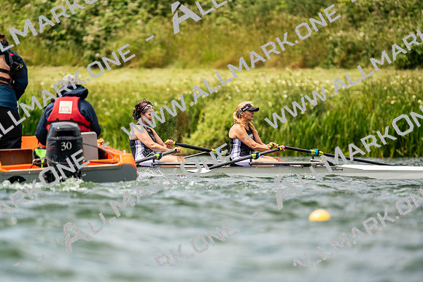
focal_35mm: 600
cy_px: 141
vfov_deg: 2.3
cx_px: 212
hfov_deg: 3.4
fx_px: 7051
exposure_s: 1/2000
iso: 400
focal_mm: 600
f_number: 6.3
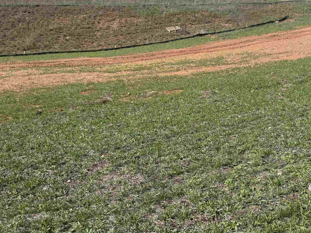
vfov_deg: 35.0
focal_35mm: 41
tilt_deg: -8.8
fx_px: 368
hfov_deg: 45.8
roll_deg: -0.3
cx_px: 157
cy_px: 93
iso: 80
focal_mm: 6.76
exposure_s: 1/3953
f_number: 1.78
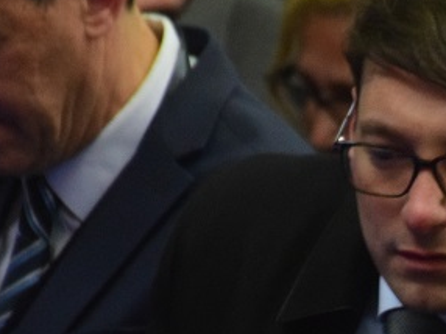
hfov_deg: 1.5
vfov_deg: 1.1
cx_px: 460
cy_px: 320
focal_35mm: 1362
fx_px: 17534
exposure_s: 1/125
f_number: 5.6
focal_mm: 300
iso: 3200
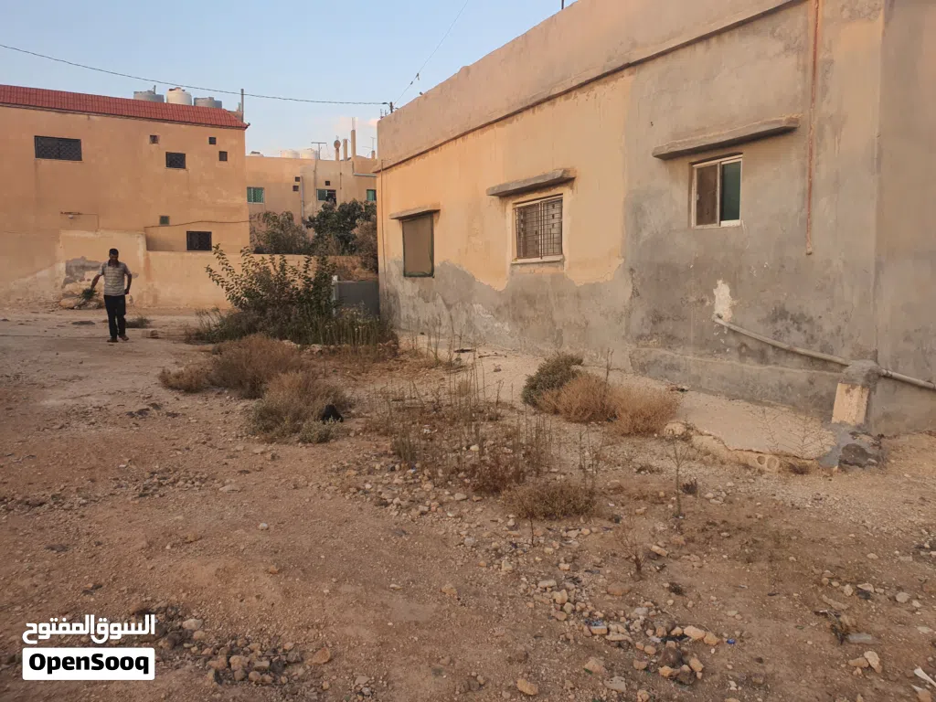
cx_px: 468
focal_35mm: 26
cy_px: 351
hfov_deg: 67.3
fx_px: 703
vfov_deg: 53.1
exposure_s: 1/171
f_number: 2.4
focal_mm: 4.3
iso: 50
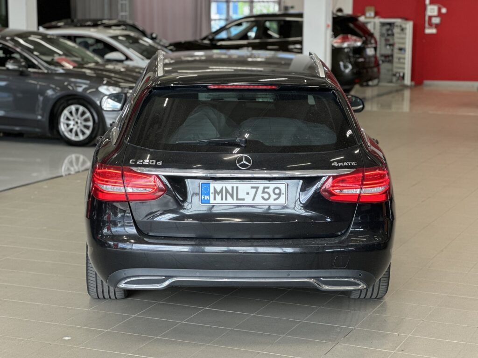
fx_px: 1063
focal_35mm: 77
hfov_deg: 25.3
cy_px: 179
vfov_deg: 19.1
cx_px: 239
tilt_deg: -8.3
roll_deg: -0.8
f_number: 2.8
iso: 100
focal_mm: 9
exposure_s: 1/100
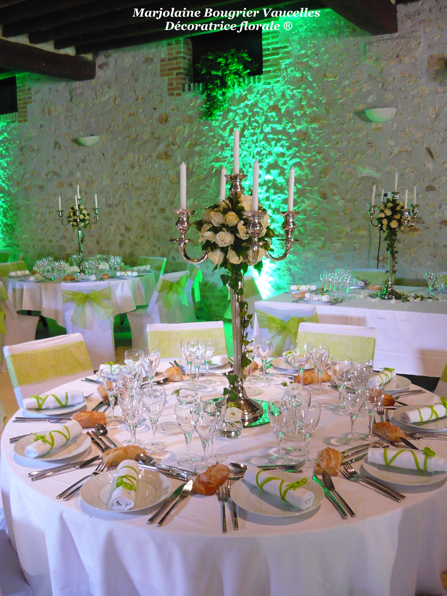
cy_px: 298
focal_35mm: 33
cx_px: 224
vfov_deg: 55.4
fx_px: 568
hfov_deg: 42.9
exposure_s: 1/15
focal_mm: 5.5
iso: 400
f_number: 2.8
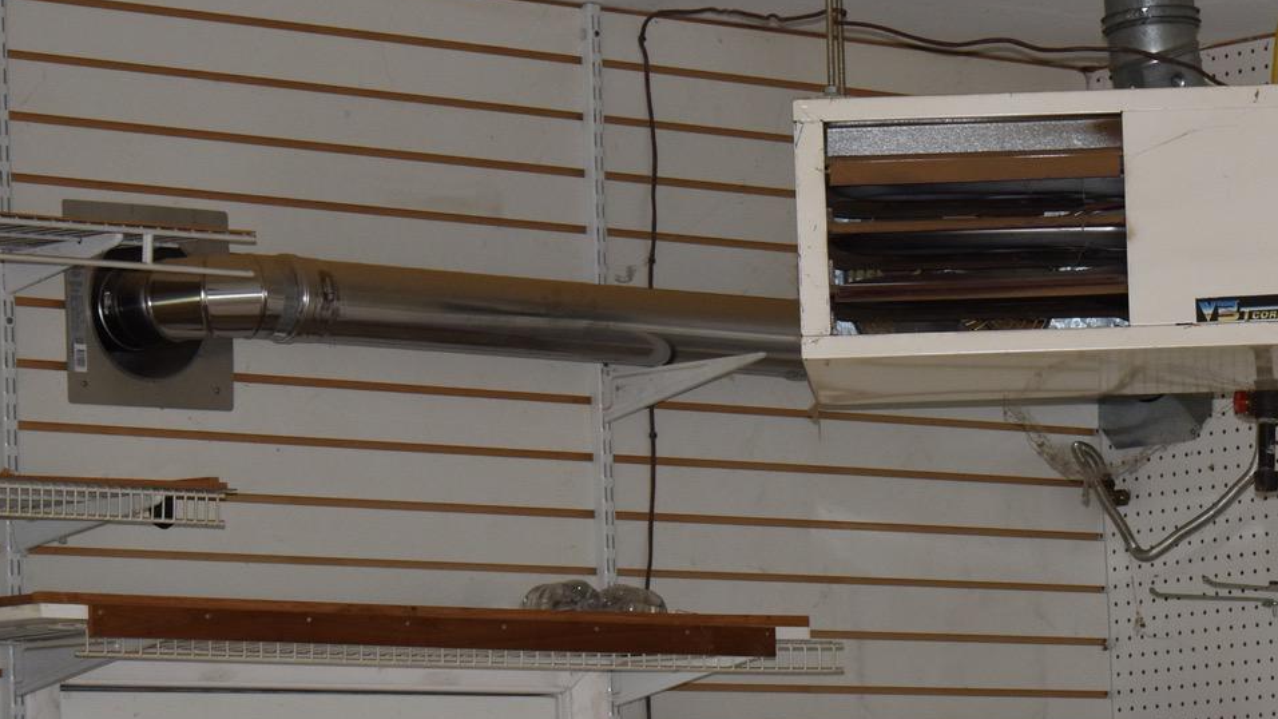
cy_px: 662
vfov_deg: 6.5
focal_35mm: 185
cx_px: 1171
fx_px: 6274
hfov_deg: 11.5
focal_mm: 55
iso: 450
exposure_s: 1/200
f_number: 5.6
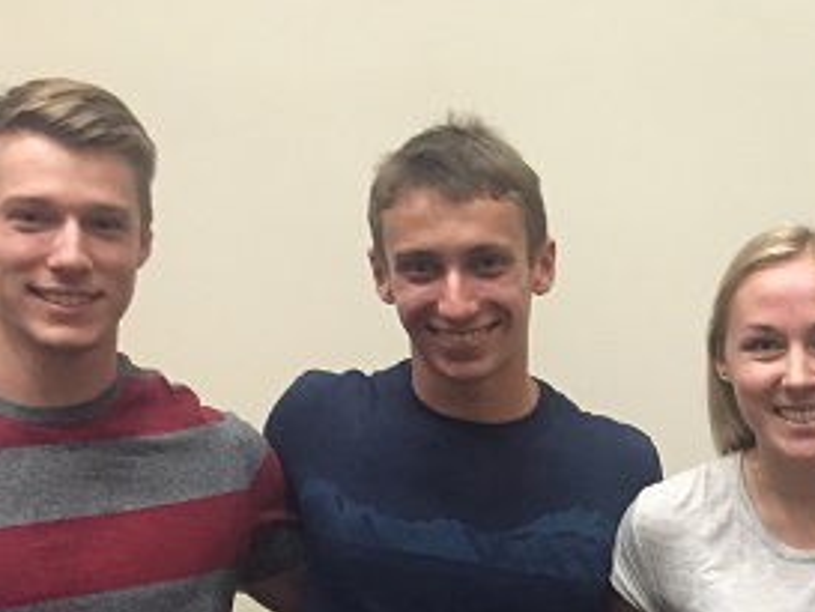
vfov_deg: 21.0
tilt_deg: -7.4
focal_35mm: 69
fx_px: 1625
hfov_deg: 26.9
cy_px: 506
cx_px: 776
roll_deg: +0.5
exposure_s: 1/20
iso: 250
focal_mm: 4.15
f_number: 2.2
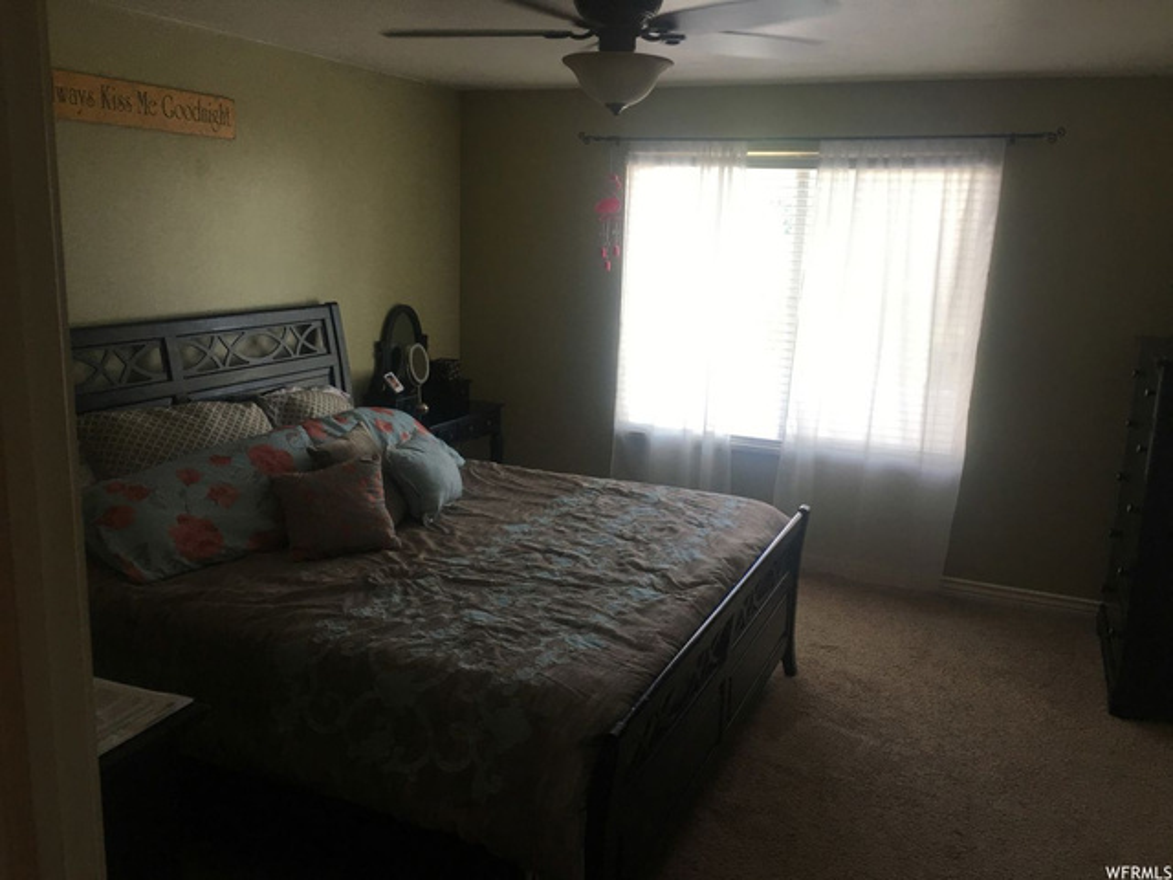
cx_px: 586
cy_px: 440
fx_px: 983
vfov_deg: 48.2
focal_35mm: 29
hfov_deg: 61.7
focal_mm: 4.15
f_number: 2.2
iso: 25
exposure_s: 1/40
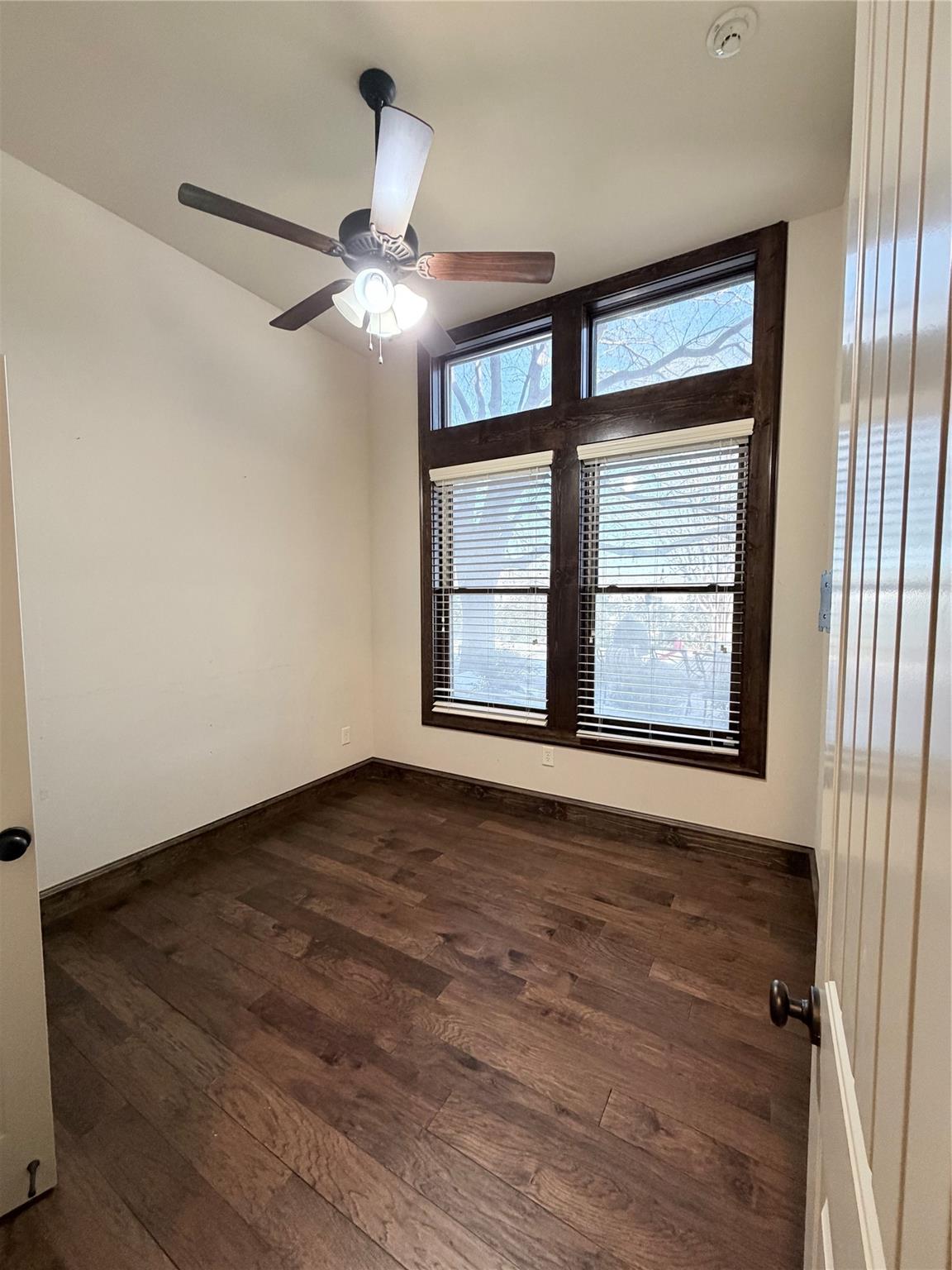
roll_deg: -0.3
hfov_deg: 85.7
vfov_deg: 102.1
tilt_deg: -4.2
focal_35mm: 14
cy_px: 635
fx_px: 513
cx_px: 476
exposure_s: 1/60
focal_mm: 2.22
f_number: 2.2
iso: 320
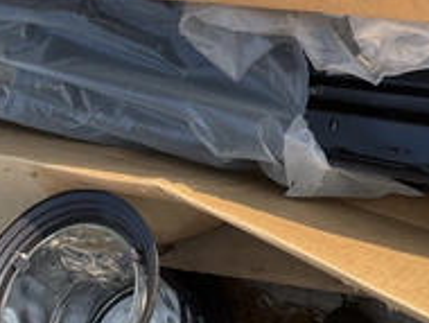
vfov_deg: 23.7
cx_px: 178
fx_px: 757
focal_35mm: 61
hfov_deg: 31.6
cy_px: 68
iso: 25
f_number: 1.8
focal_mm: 3
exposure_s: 1/627
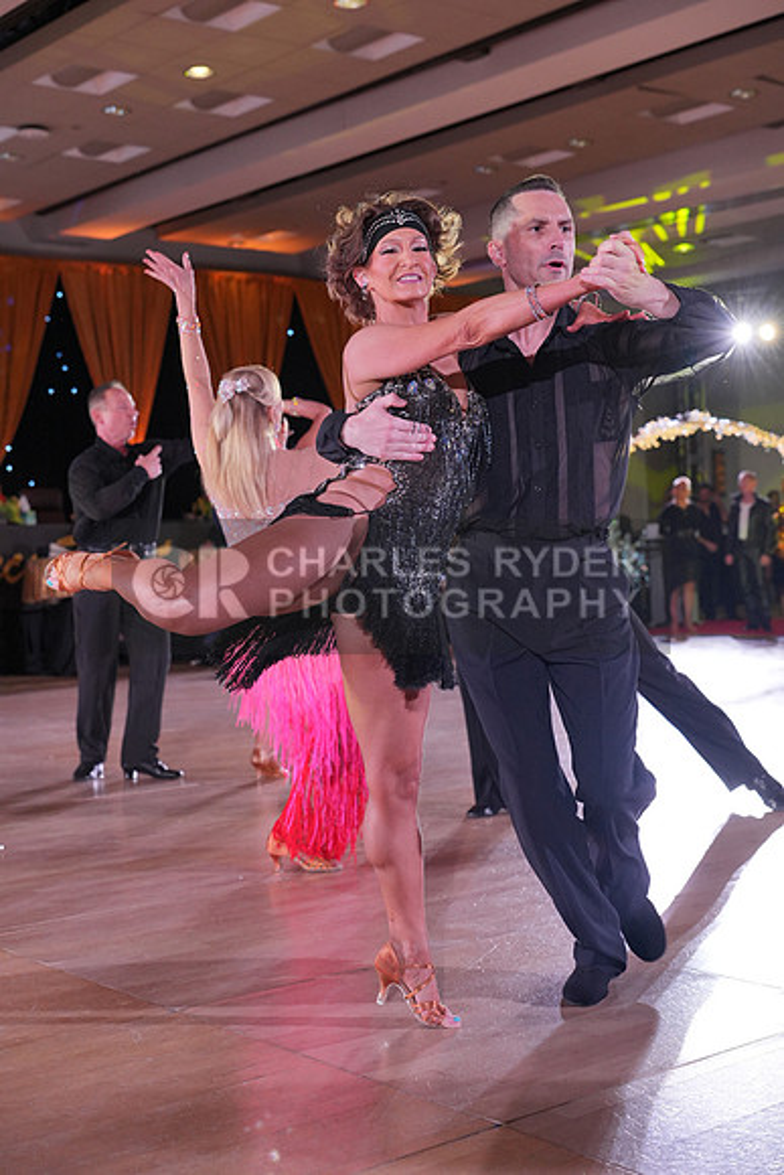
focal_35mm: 50
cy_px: 588
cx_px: 392
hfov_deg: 27.0
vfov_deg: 39.6
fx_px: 1632
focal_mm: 50
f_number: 4
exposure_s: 1/400
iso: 2000
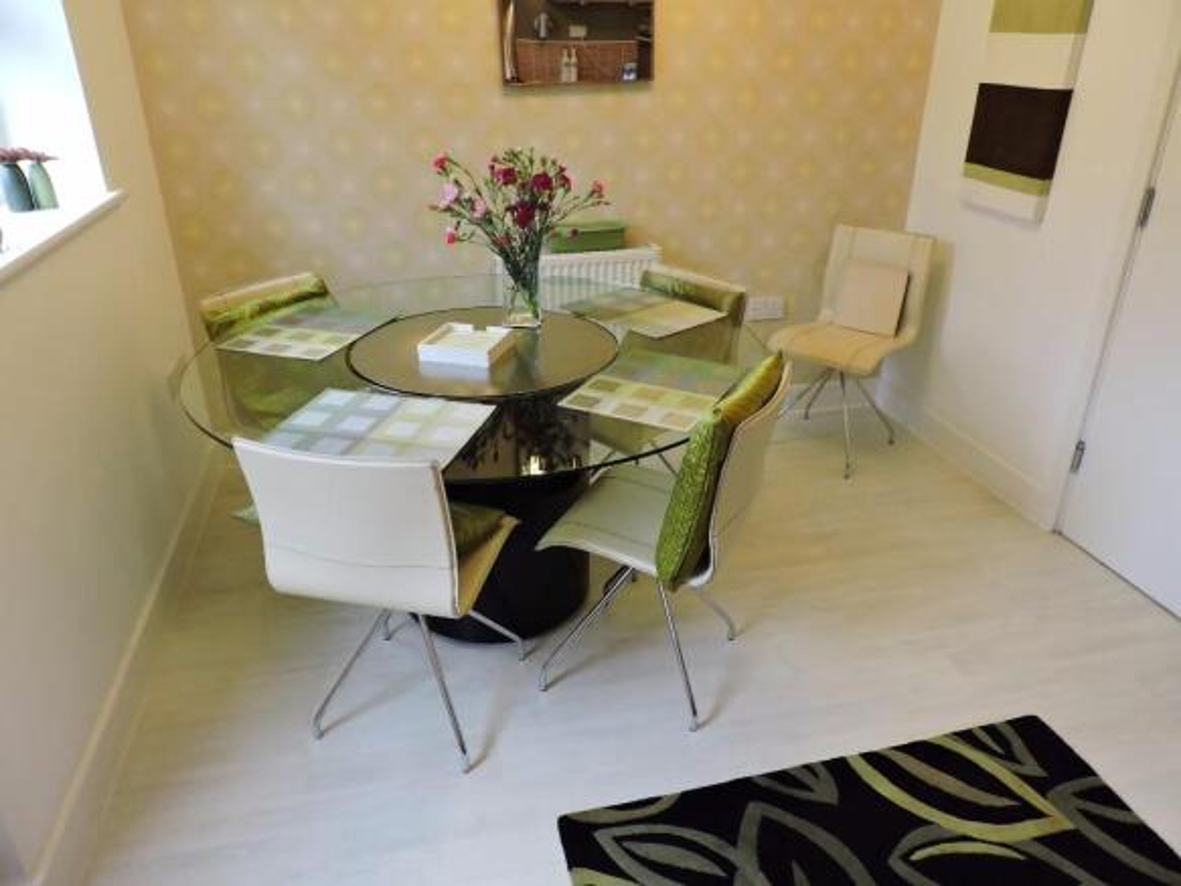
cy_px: 443
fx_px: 819
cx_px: 590
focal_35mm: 24
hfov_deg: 71.6
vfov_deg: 56.8
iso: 280
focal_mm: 4.3
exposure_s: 1/30
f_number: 3
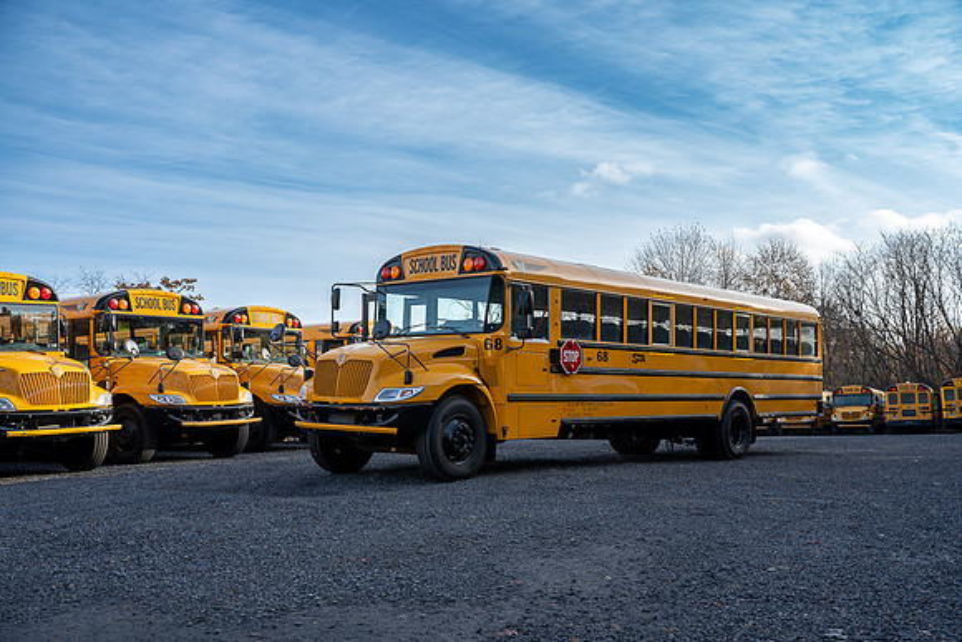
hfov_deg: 54.4
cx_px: 481
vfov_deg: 37.9
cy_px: 321
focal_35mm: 35
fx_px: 935
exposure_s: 1/320
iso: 125
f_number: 5.6
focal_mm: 35
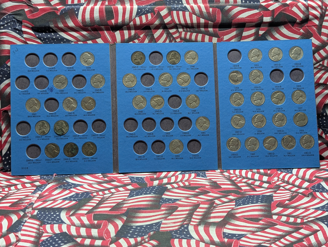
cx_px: 164
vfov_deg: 29.7
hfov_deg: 38.9
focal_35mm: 49
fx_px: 465
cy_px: 124
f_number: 1.68
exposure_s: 1/25.6
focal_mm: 6.9
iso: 23
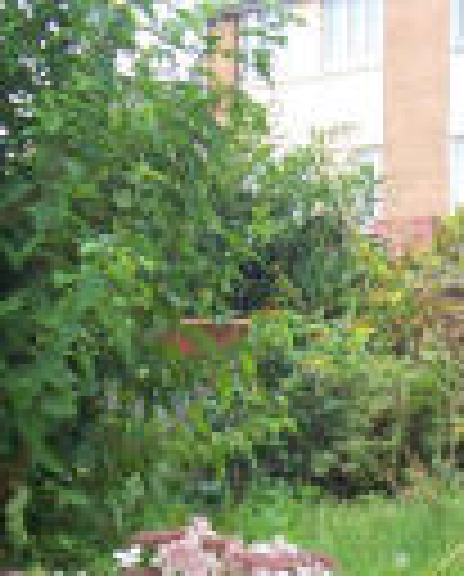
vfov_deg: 16.9
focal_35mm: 113
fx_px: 1933
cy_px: 443
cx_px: 378
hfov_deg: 13.6
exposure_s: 1/320
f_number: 2.7
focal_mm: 5.6
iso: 80
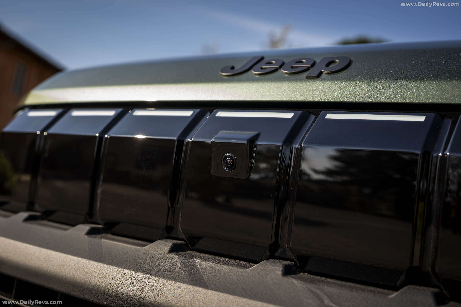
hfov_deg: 46.4
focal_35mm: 42
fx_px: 538
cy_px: 154
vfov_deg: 31.9
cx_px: 230
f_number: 5
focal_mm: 42
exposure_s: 1/125
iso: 64
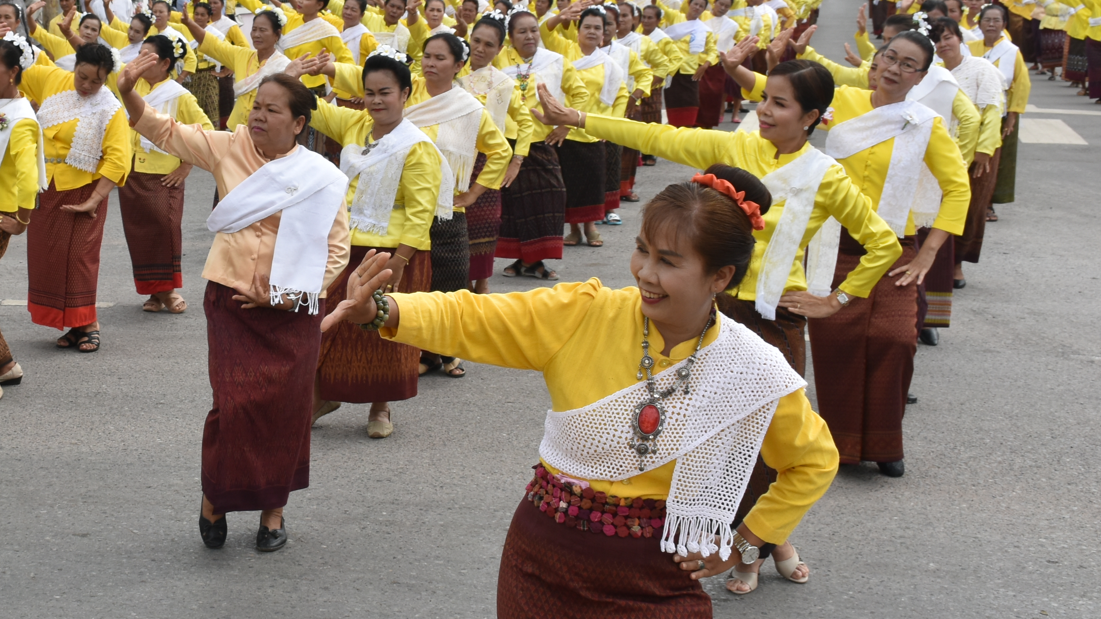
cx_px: 258
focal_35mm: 66
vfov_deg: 18.2
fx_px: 1925
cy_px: 241
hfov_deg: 31.3
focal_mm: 23
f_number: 9
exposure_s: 1/320
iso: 200
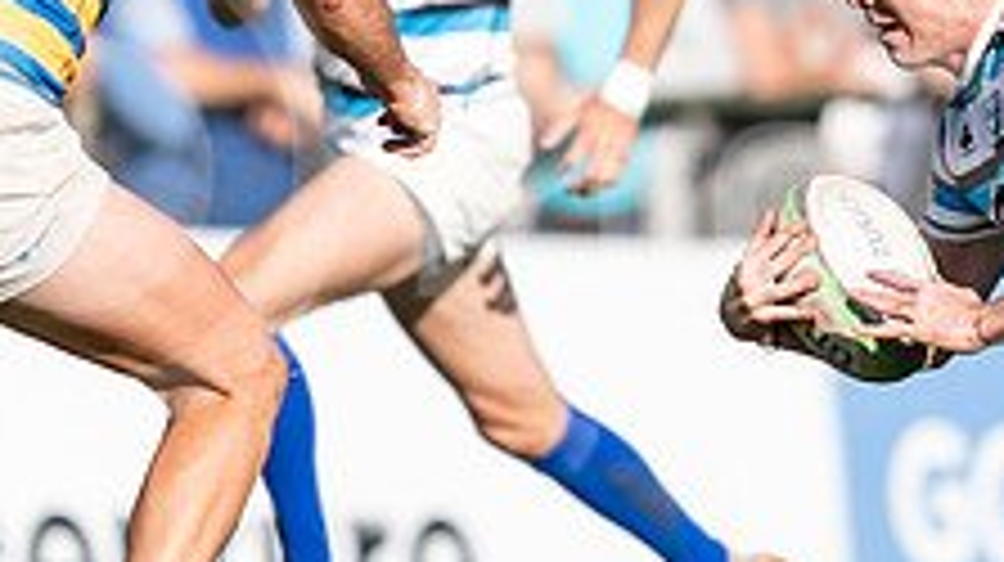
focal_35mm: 2198
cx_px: 571
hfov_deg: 1.0
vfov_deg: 0.6
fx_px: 58466
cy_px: -60
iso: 100
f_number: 2.8
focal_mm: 400
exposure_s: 1/1250
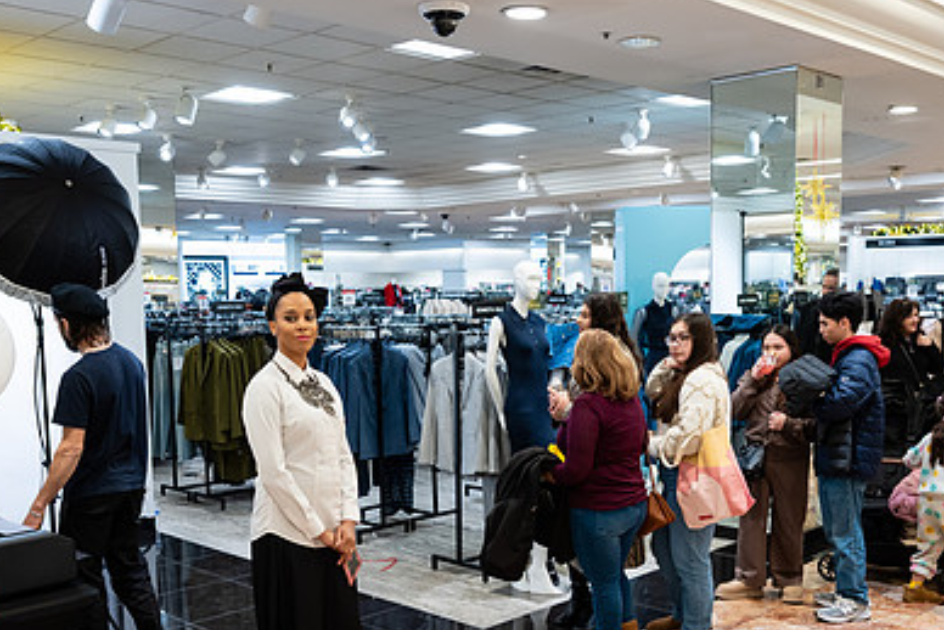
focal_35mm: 40
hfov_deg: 48.4
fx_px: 1049
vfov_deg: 33.2
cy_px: 404
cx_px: 490
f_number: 3.2
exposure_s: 1/125
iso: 1000
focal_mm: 24
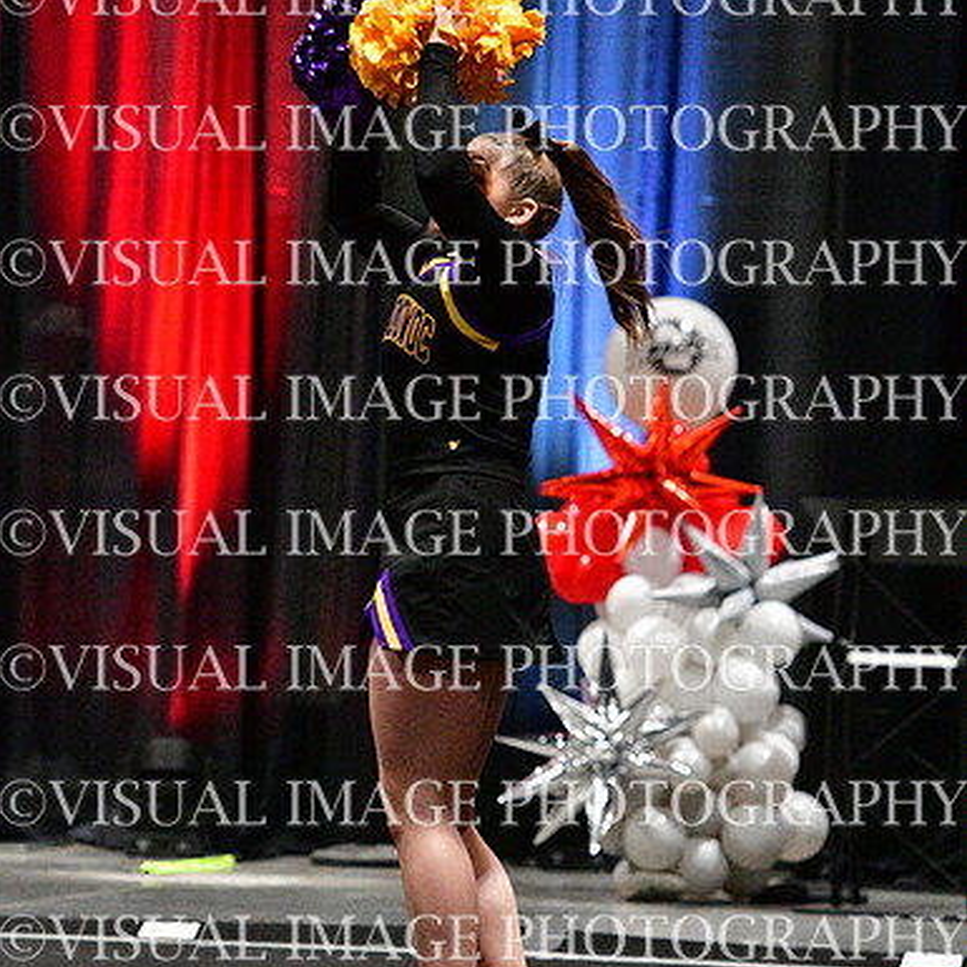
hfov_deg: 6.8
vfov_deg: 6.8
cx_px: 484
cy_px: 600
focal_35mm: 259
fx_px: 8186
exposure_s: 1/400
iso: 5000
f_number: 4
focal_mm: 135
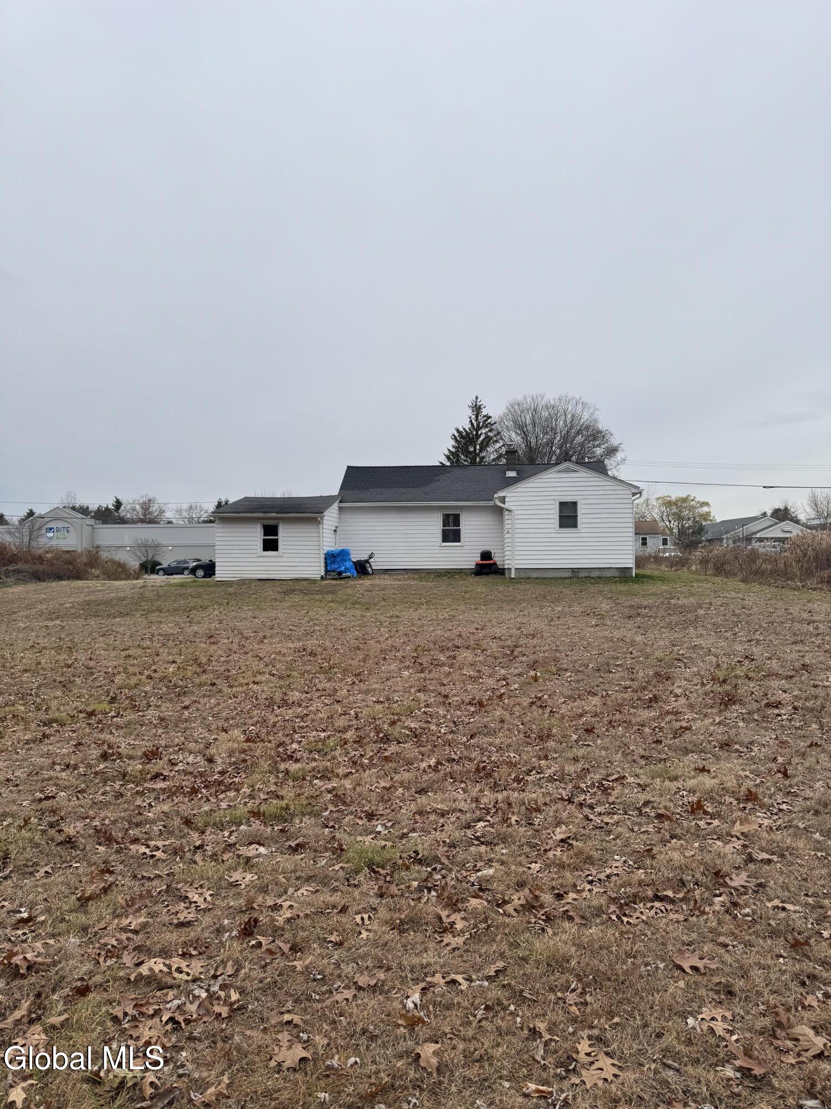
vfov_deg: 71.6
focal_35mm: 24
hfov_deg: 56.8
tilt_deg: +0.5
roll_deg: +0.5
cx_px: 416
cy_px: 554
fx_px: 768
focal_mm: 6.76
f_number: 1.78
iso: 80
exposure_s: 1/888
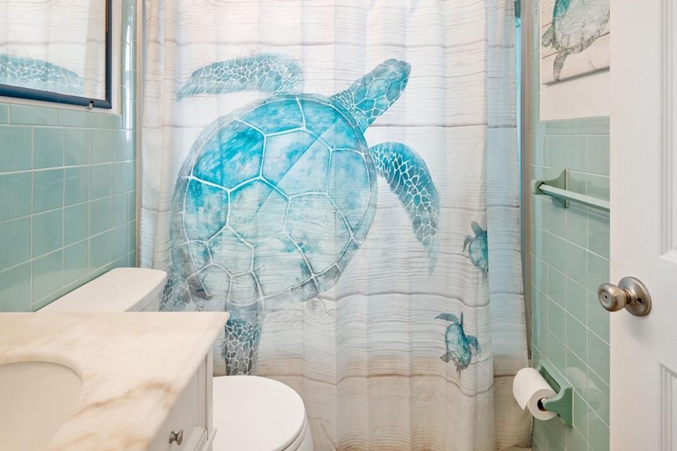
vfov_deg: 57.3
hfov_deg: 81.2
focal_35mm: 21
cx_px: 345
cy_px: 130
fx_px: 395
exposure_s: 1/15
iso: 320
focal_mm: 14
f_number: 7.1
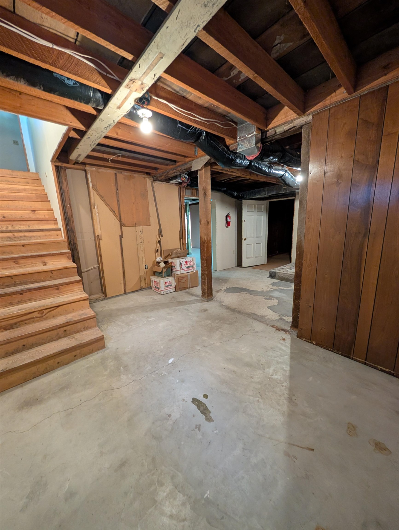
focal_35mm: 12
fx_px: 184
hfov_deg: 94.6
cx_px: 200
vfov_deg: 110.5
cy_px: 265
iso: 165
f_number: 1.7
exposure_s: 1/24
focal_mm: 2.02
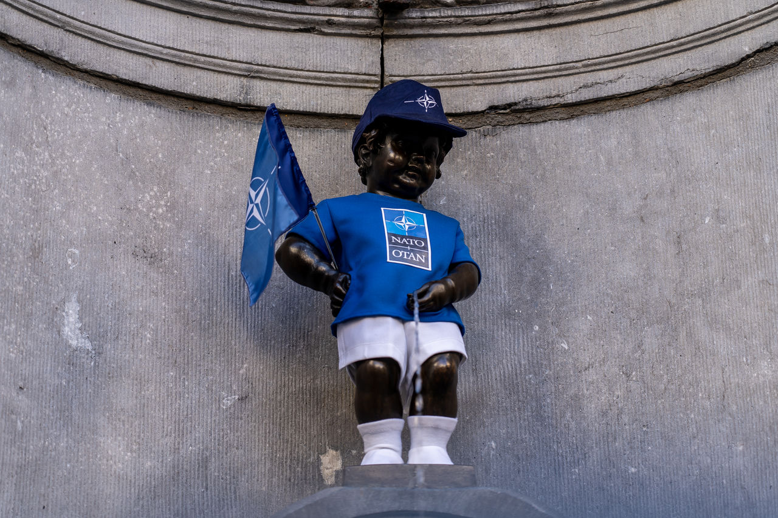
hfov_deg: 19.5
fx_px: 2269
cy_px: 259
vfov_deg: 13.0
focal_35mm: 105
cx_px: 389
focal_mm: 105
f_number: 4
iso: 125
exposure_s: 1/125
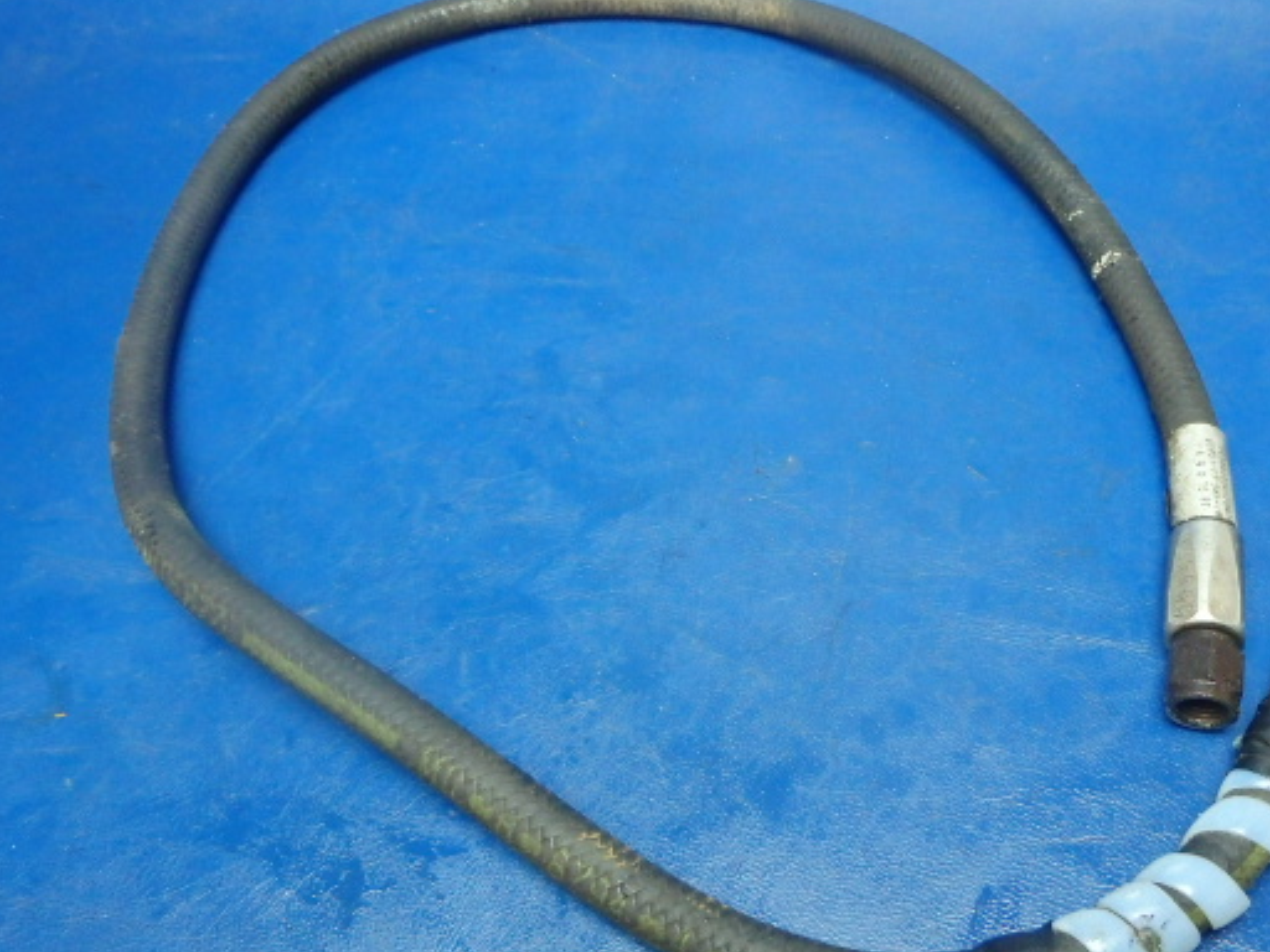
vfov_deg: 40.7
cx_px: 769
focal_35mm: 35
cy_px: 521
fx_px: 1284
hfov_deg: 52.2
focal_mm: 5
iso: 800
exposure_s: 1/30
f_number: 3.9
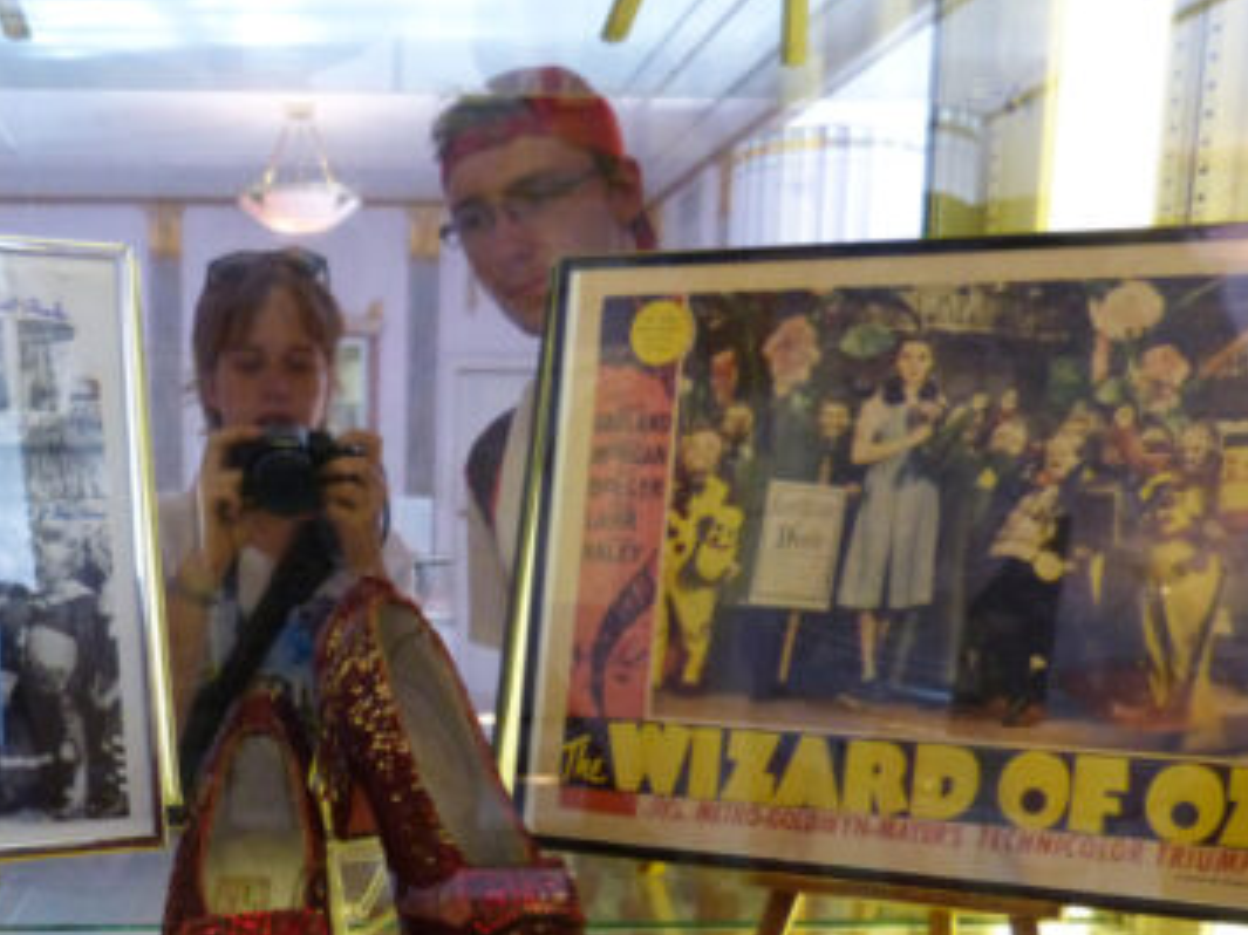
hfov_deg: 41.7
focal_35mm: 44
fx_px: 1586
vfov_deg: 31.8
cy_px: 777
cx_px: 313
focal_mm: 4.5
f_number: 2.8
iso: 320
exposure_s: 1/60
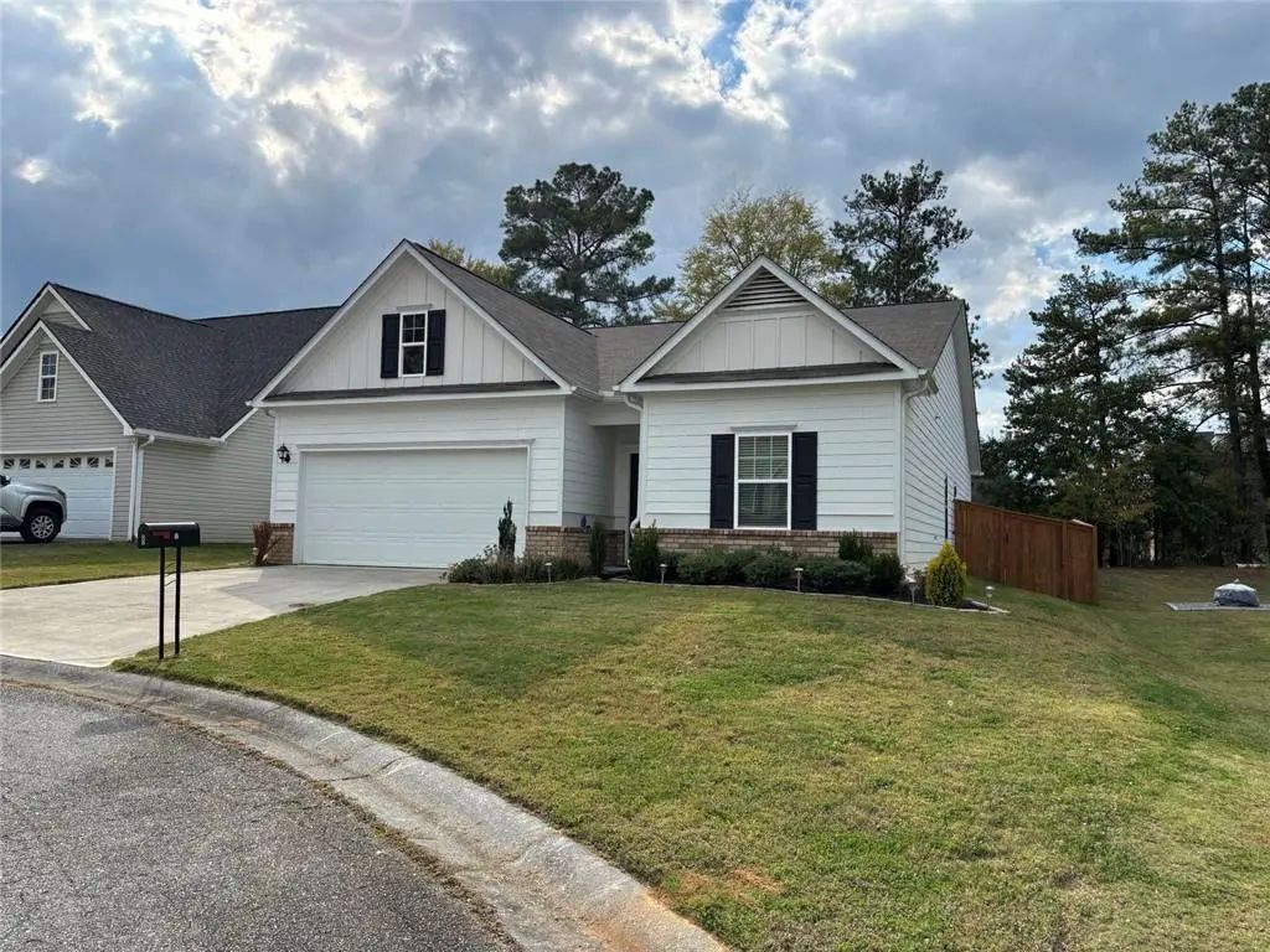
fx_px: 954
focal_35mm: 26
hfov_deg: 67.3
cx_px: 635
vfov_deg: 53.1
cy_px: 476
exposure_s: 1/1984
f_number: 1.6
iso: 50
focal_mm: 5.96
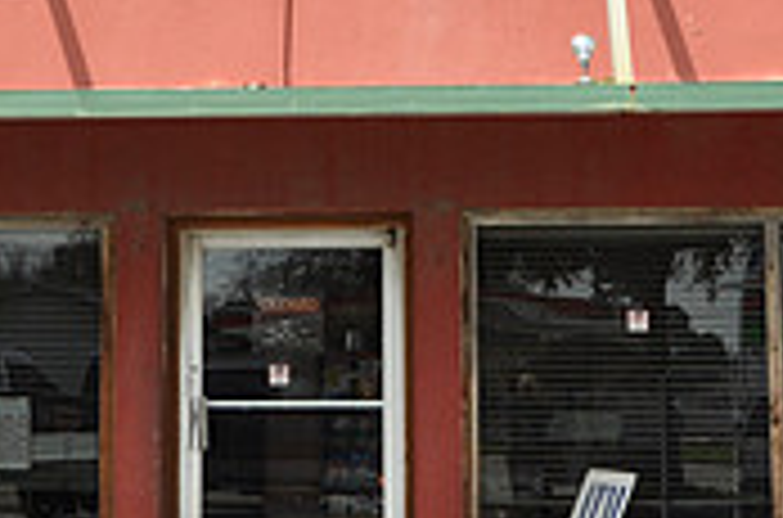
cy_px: -115
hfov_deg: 14.7
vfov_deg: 9.6
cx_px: 328
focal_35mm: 140
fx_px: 3037
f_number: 8
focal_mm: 28
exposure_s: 1/250
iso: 200
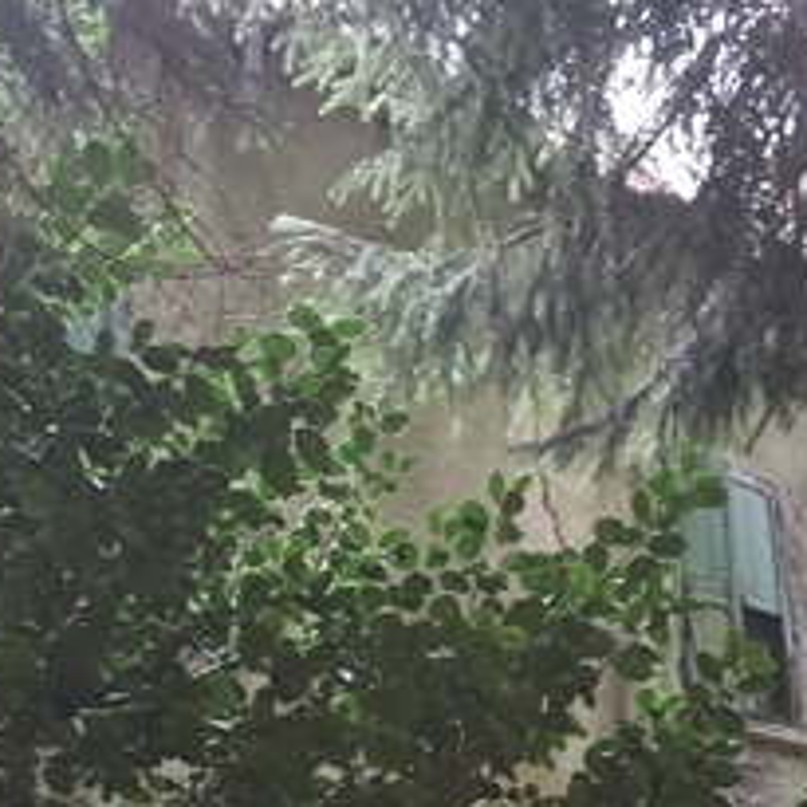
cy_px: 909
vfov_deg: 20.5
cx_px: 508
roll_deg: +3.4
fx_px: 2110
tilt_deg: +3.2
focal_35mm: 80
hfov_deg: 21.6
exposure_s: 1/33
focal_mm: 4.15
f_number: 2.2
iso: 50
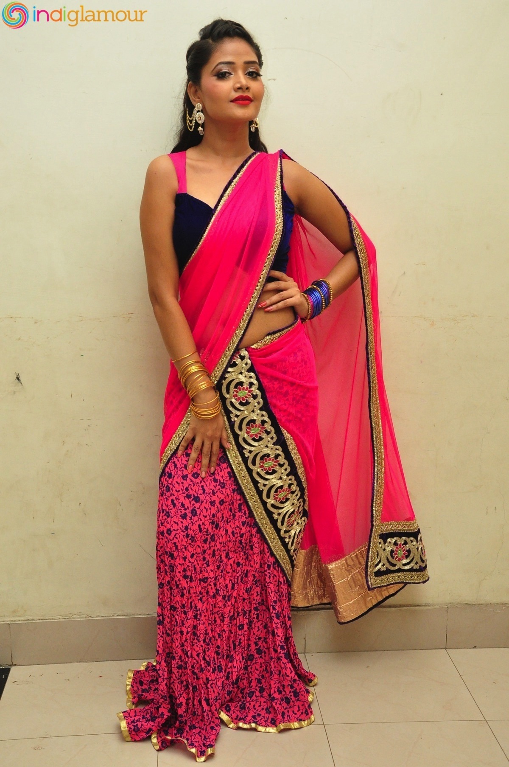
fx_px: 957
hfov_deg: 29.8
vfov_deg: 43.7
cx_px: 254
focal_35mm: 45
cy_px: 384
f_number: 7.1
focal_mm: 30
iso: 1600
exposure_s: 1/125
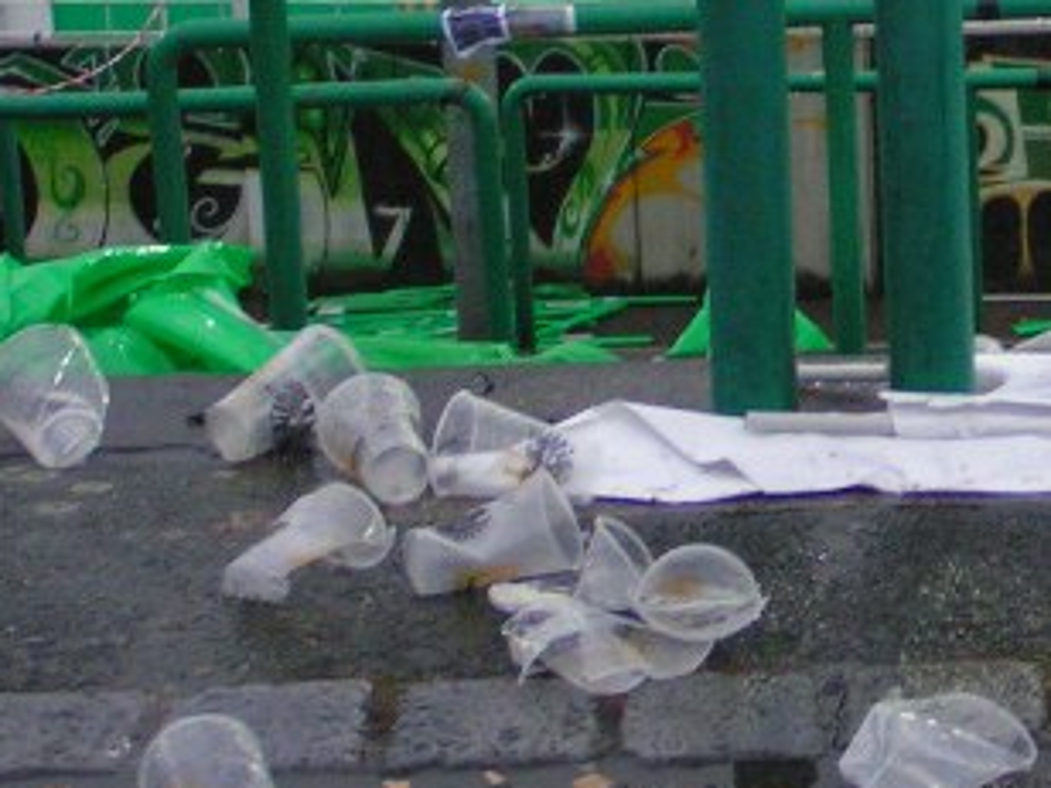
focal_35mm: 156
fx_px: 4736
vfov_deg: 9.4
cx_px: 1010
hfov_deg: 12.5
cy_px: -102
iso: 200
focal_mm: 9.2
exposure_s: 1/50
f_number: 3.2
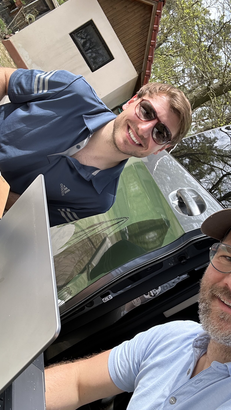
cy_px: 204
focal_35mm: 33
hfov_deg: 35.6
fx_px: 359
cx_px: 133
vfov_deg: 59.5
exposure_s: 1/304
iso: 25
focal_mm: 2.69
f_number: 1.9
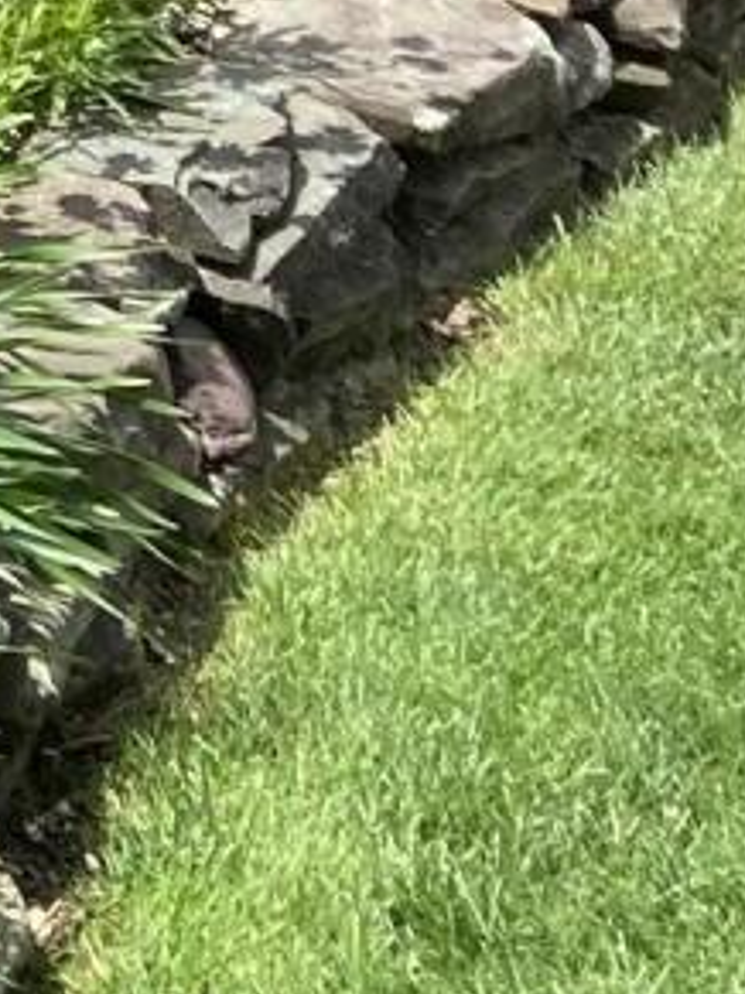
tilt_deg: -10.0
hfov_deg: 7.7
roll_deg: +1.7
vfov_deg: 10.7
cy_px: -468
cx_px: -1090
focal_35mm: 179
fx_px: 5140
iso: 32
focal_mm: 4.25
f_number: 1.8
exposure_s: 1/942
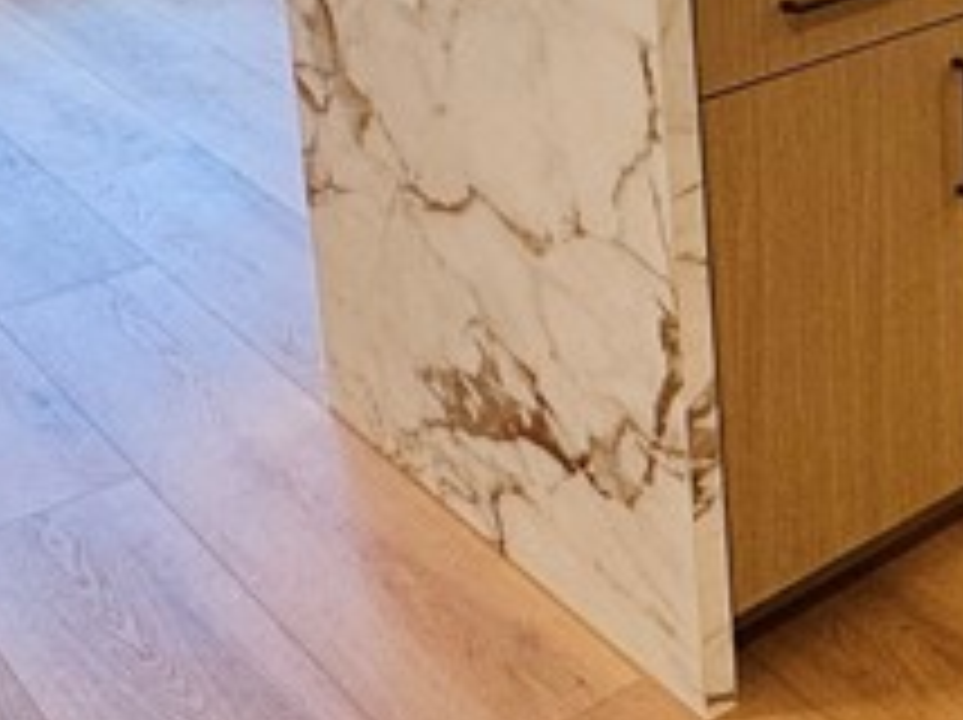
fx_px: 1862
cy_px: -261
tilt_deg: -10.2
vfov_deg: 19.8
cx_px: 1238
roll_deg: +0.2
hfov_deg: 25.2
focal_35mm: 67
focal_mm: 2.22
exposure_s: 1/120
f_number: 2.2
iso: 125
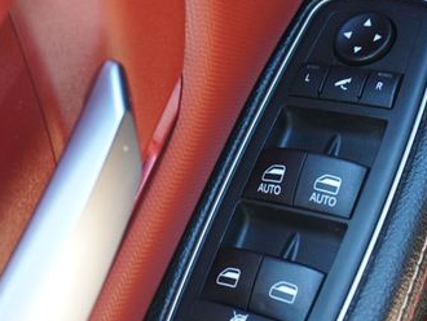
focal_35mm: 67
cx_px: 246
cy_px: 217
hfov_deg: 28.9
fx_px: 827
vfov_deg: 21.9
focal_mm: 24
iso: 640
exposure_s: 1/60
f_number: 4.5
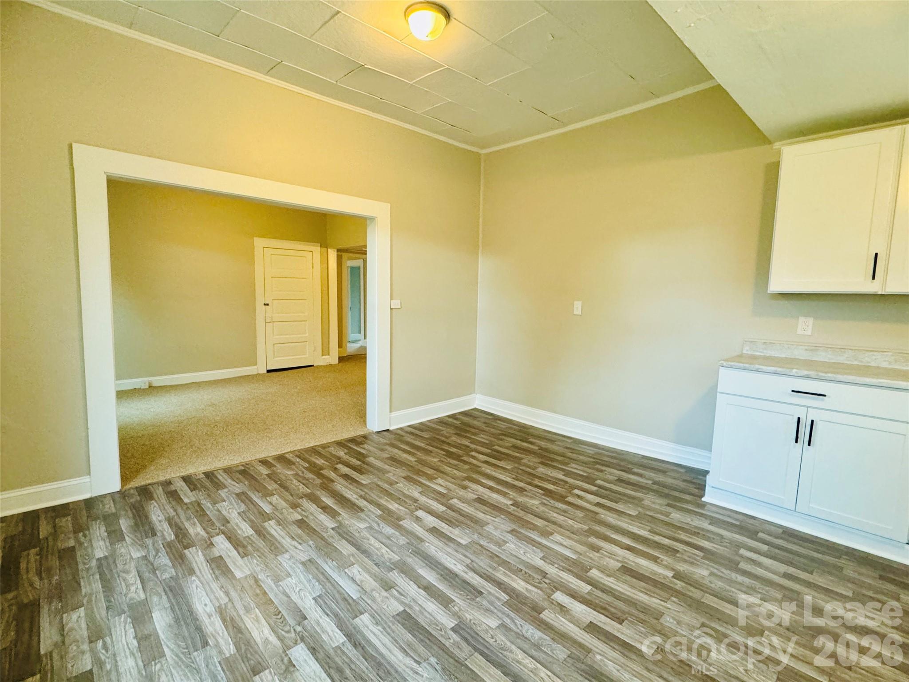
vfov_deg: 85.7
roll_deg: -1.7
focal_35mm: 14
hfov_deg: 102.1
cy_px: 341
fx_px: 368
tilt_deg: -6.8
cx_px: 454
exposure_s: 1/60
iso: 500
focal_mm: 2.22
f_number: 2.2
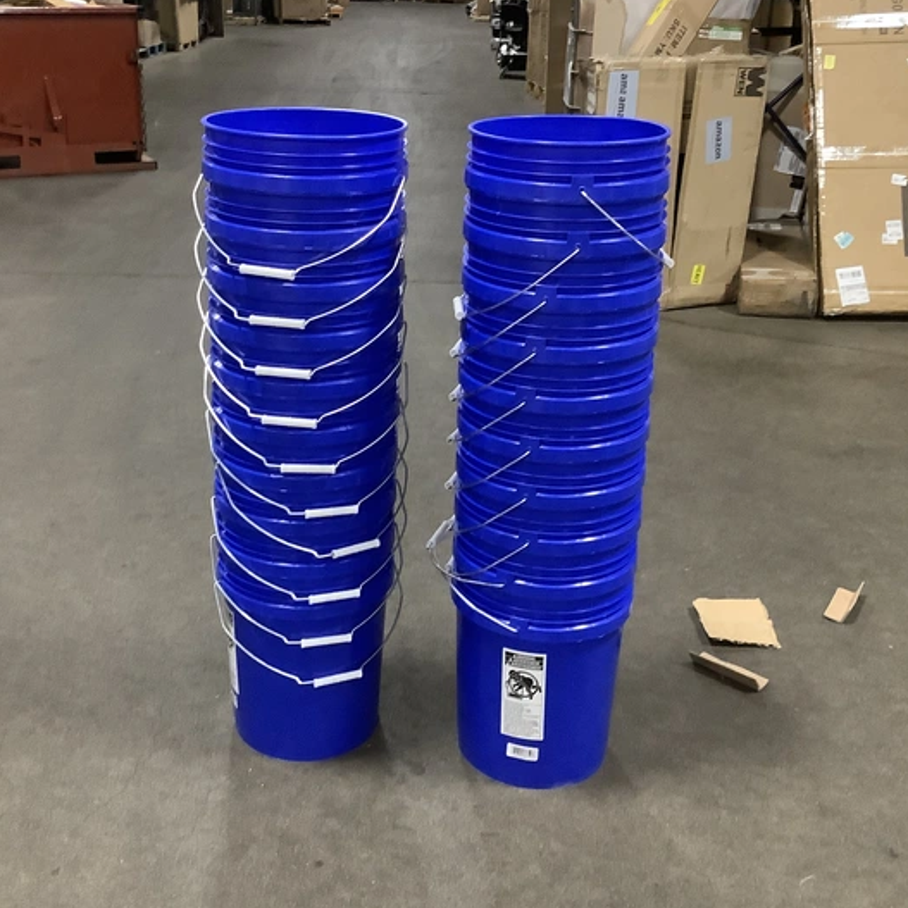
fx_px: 1157
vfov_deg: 42.8
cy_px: 433
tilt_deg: -23.3
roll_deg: +0.0
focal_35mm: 39
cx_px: 393
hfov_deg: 42.7
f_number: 2.4
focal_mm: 3.3
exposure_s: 1/30
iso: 500
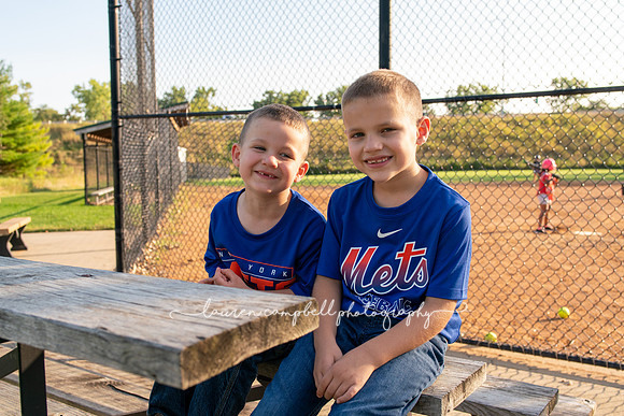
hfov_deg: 54.4
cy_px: 208
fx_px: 607
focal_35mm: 35
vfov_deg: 37.9
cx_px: 312
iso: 400
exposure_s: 1/250
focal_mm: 35
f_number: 6.3
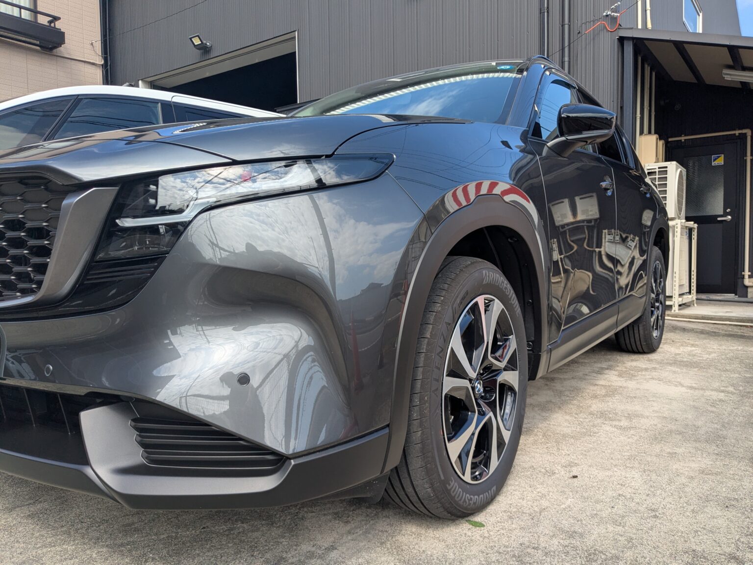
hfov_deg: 65.3
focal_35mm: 27
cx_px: 376
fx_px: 587
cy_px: 282
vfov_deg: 51.4
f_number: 1.73
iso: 55
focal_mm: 4.38
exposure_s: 1/1462
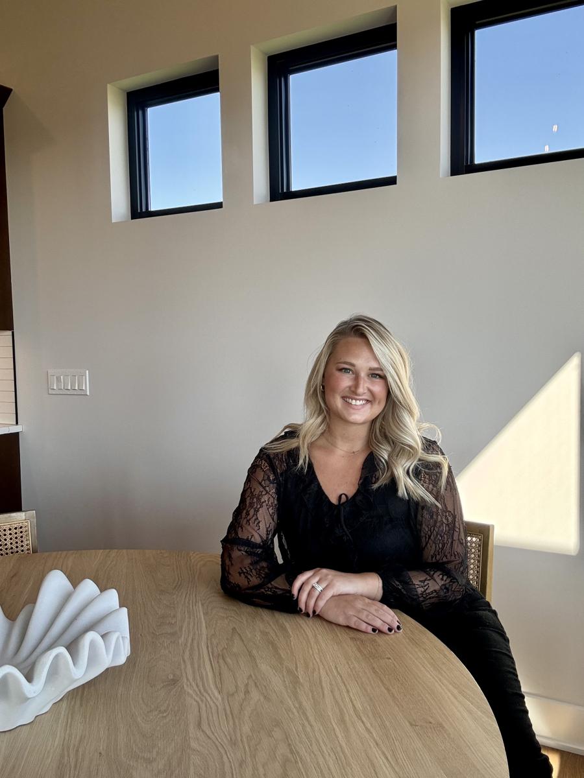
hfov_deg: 46.8
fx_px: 675
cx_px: 292
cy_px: 389
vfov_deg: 60.0
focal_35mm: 30
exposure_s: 1/140
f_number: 1.9
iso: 32
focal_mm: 2.69
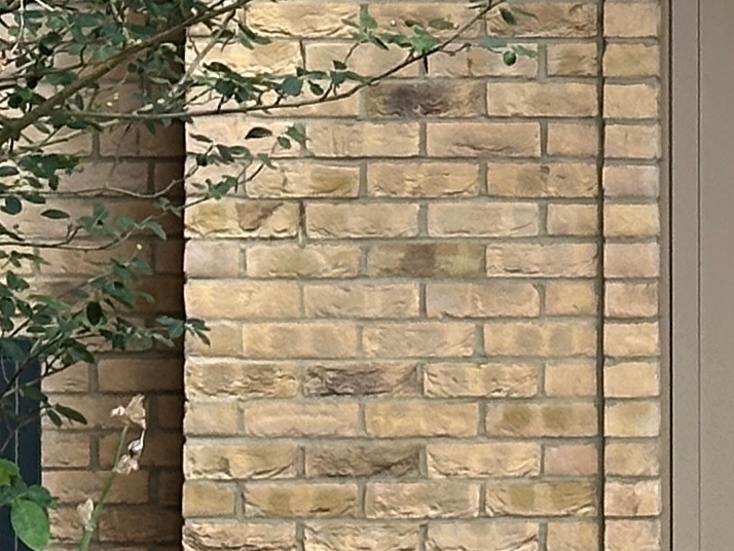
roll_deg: +0.3
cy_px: -40
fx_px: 5748
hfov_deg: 7.2
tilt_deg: +2.5
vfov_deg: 5.5
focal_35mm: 271
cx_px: 958
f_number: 1.78
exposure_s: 1/785
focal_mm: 6.86
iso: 64
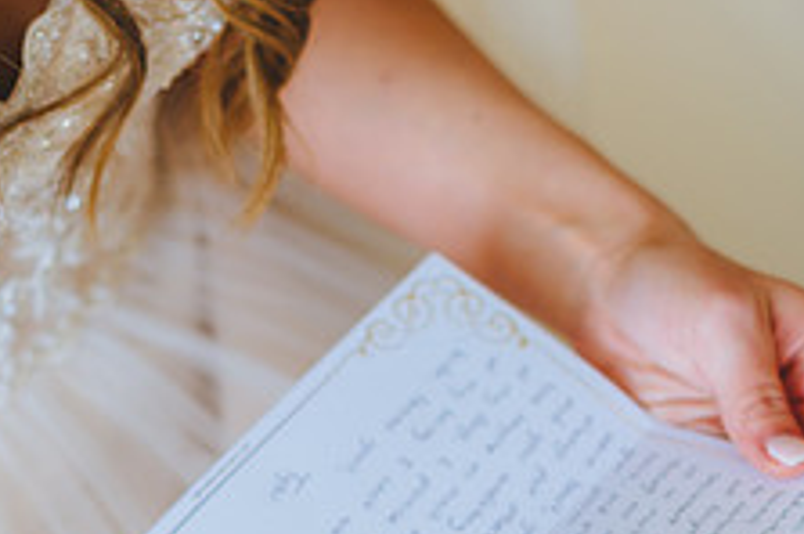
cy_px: 563
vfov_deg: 10.4
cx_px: 415
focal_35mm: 130
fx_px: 2899
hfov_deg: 15.8
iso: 250
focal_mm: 50
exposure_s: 1/100
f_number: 2.2
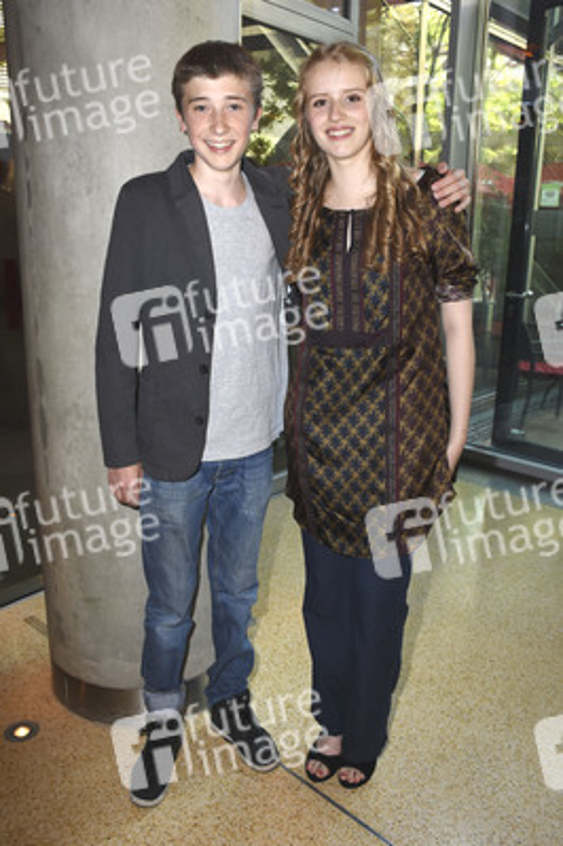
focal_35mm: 30
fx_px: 705
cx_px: 282
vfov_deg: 62.0
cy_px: 423
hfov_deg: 43.5
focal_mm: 20
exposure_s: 1/125
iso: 800
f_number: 5.6
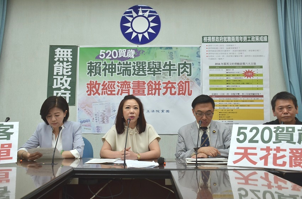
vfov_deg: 35.3
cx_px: 151
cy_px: 100
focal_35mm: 38
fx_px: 314
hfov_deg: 51.4
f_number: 5
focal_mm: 25
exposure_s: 1/100
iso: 400
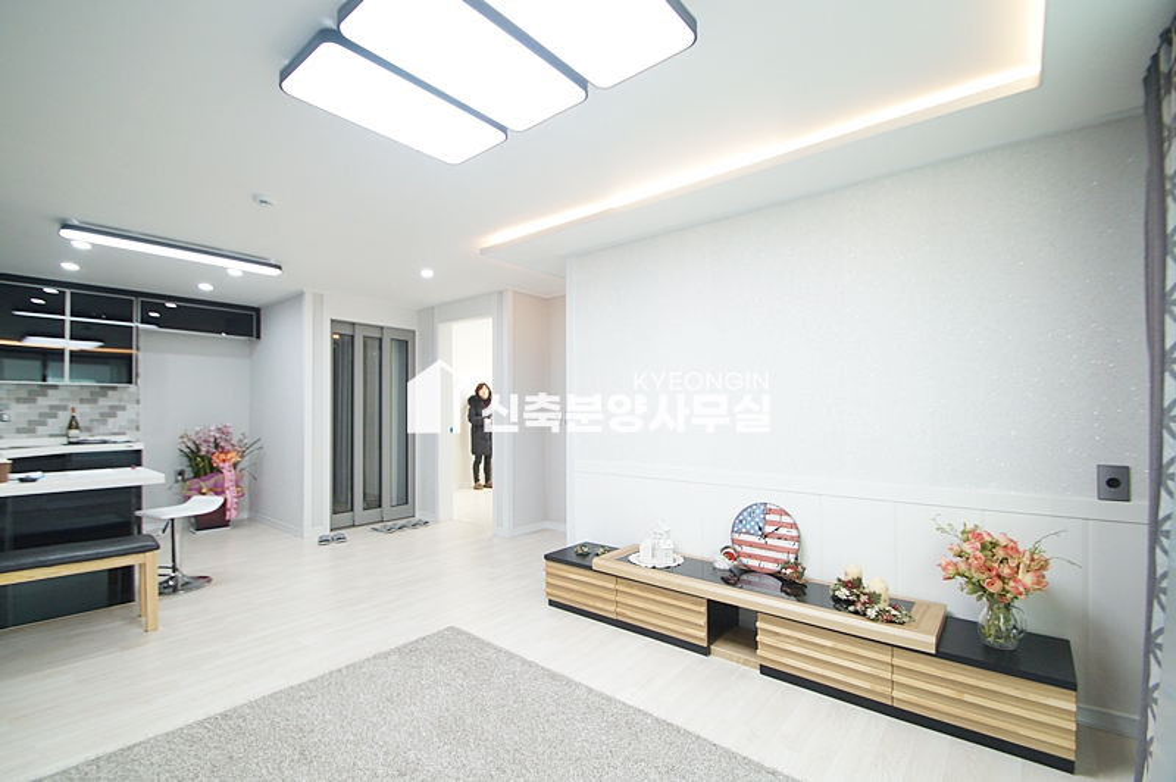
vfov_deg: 77.2
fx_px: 490
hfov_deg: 100.4
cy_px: 391
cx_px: 588
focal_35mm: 15
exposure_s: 1/125
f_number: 4
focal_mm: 10
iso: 800
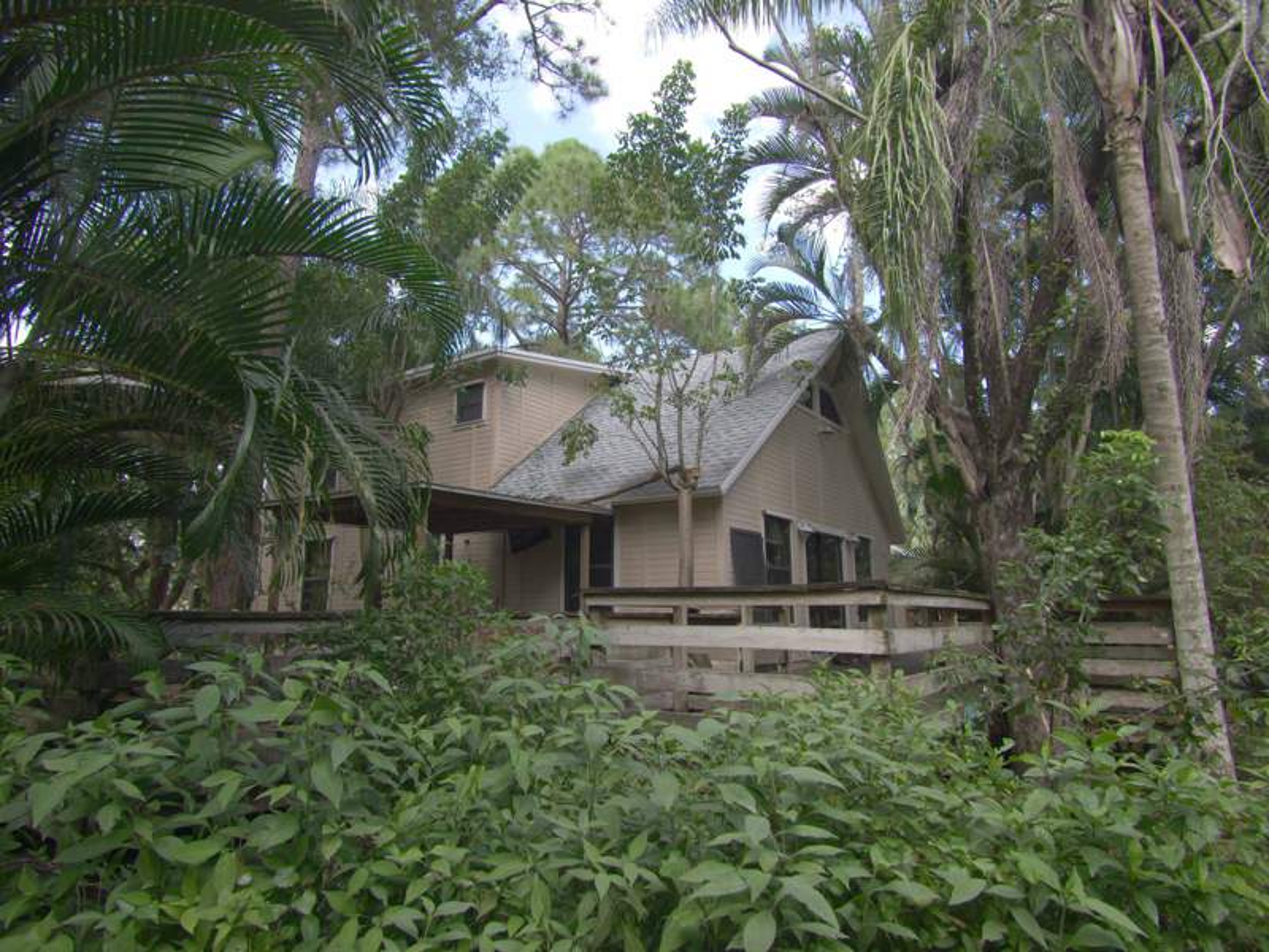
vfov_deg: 66.0
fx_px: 733
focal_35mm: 20
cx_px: 634
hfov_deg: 81.7
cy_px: 476
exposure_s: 1/1000
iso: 2000
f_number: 5.6
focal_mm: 10
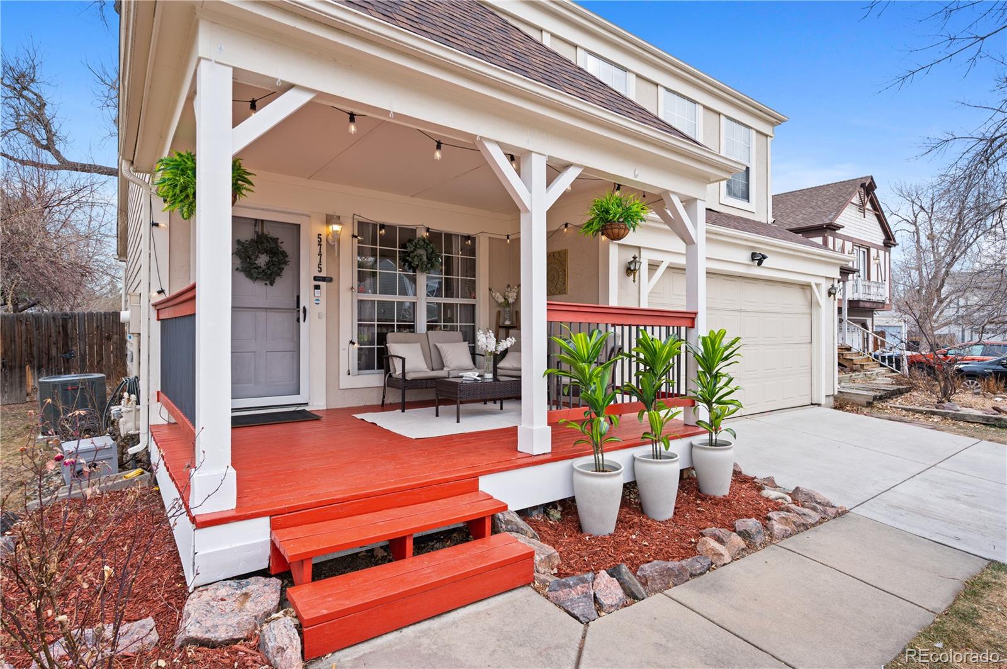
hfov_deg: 88.5
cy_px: 334
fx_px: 517
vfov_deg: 65.8
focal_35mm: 18
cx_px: 504
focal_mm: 18.5
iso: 400
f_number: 8
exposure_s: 1/50
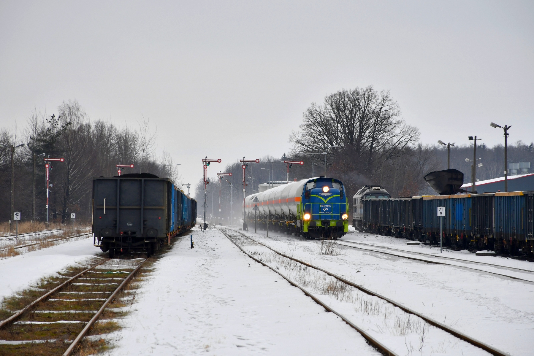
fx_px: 3115
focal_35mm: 210
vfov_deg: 6.5
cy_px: 178
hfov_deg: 9.8
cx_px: 267
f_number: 7.1
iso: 320
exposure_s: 1/500
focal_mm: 140
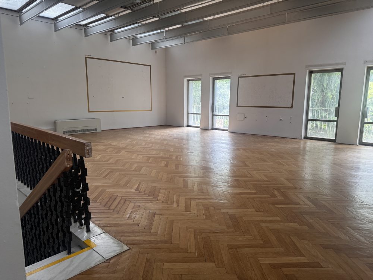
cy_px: 140
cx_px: 186
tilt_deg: -8.7
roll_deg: +0.1
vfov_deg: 56.9
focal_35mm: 24
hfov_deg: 71.6
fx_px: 259
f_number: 1.78
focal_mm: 6.76
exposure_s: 1/112
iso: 200
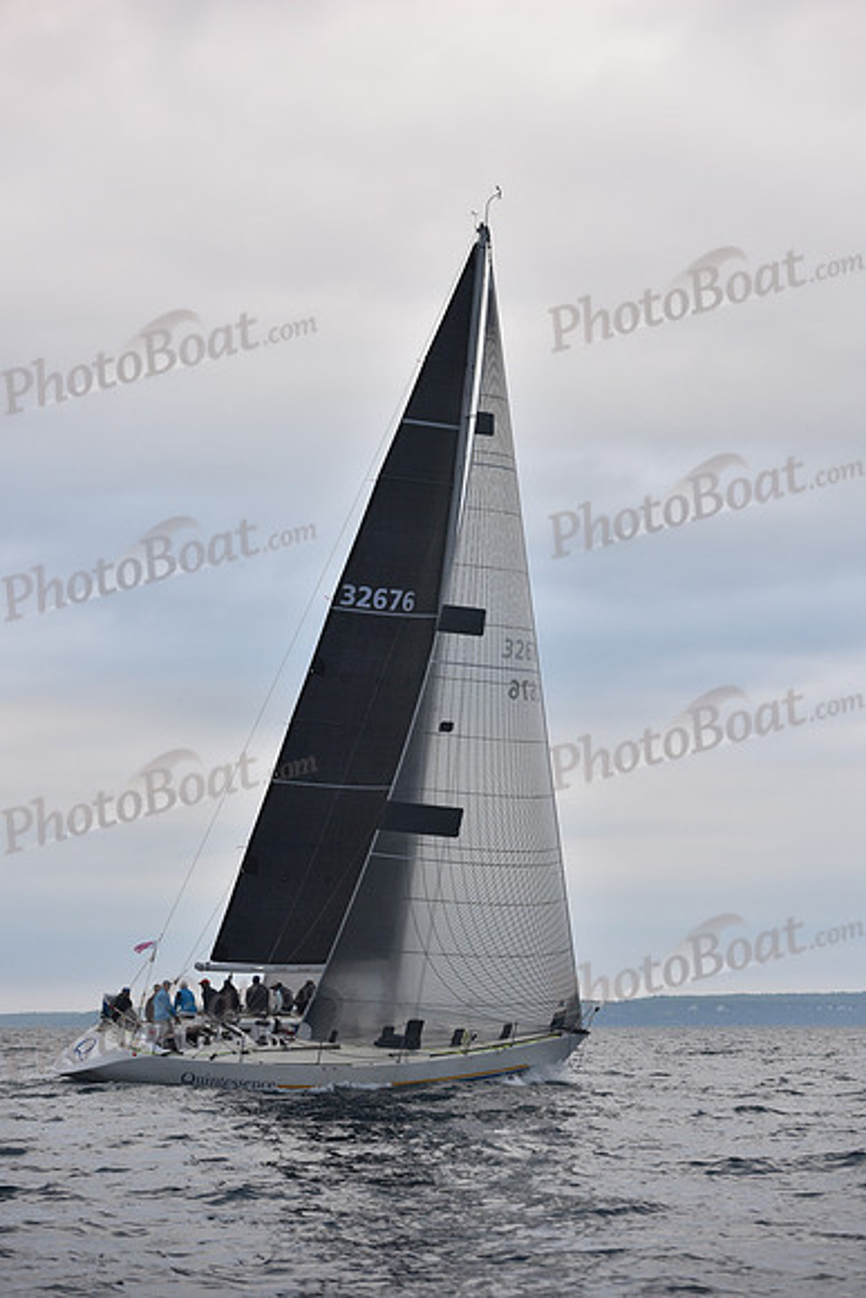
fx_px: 2524
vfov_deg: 28.8
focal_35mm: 70
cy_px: 649
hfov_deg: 19.5
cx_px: 433
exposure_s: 1/640
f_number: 5
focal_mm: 70
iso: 500
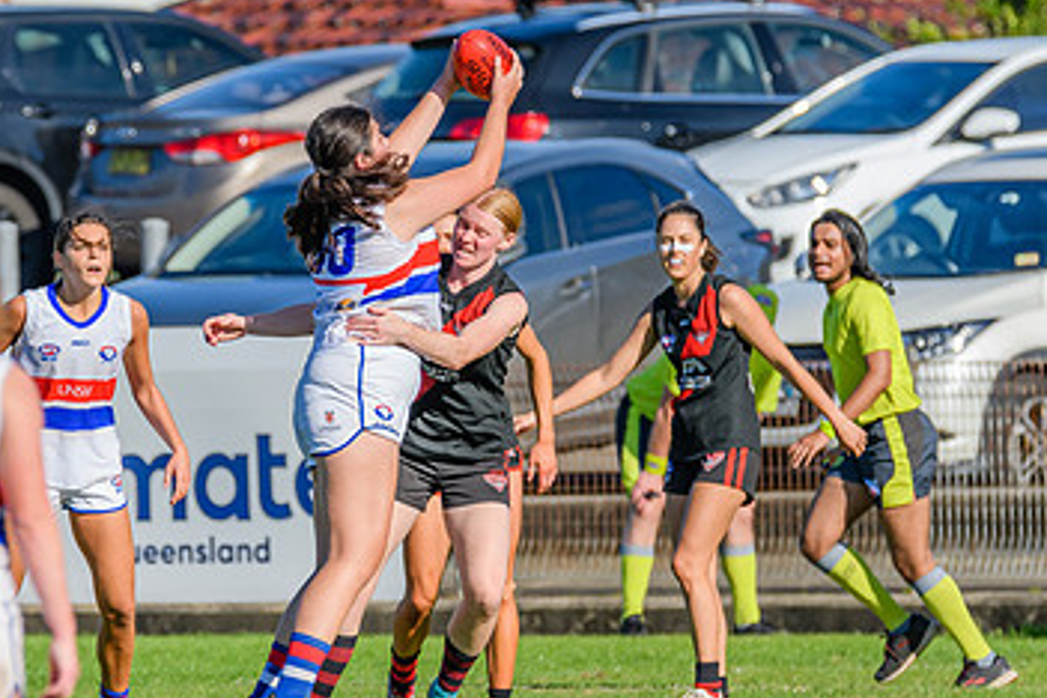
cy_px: 413
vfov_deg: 1.7
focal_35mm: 808
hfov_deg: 2.6
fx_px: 23497
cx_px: 404
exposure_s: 1/1600
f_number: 9
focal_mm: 420
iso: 640
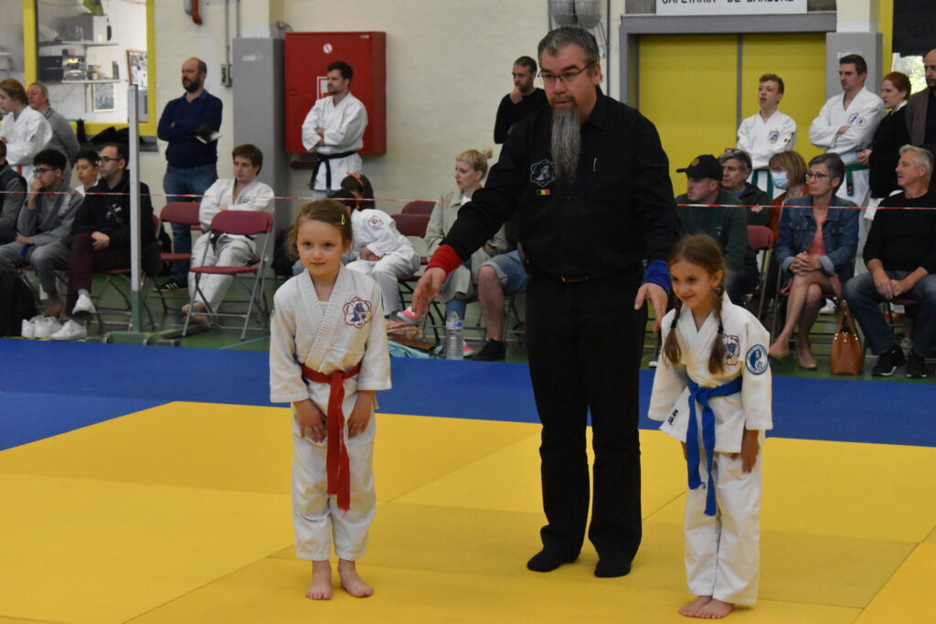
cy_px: 312
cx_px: 468
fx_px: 2145
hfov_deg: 24.6
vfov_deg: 16.6
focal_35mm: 82
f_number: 8
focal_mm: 55
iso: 6400
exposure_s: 1/320
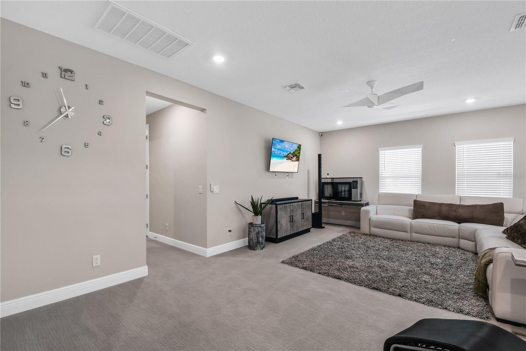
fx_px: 219
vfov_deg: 77.3
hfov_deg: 100.4
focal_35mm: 15
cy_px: 176
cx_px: 263
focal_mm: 10
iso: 100
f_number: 7.1
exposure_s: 1/6
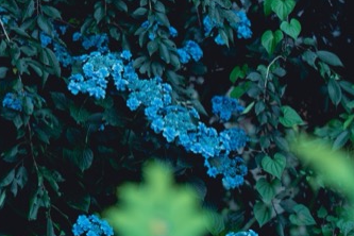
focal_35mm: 72
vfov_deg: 18.9
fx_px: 708
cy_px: 116
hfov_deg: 28.1
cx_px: 178
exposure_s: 1/60
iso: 640
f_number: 2
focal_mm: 50
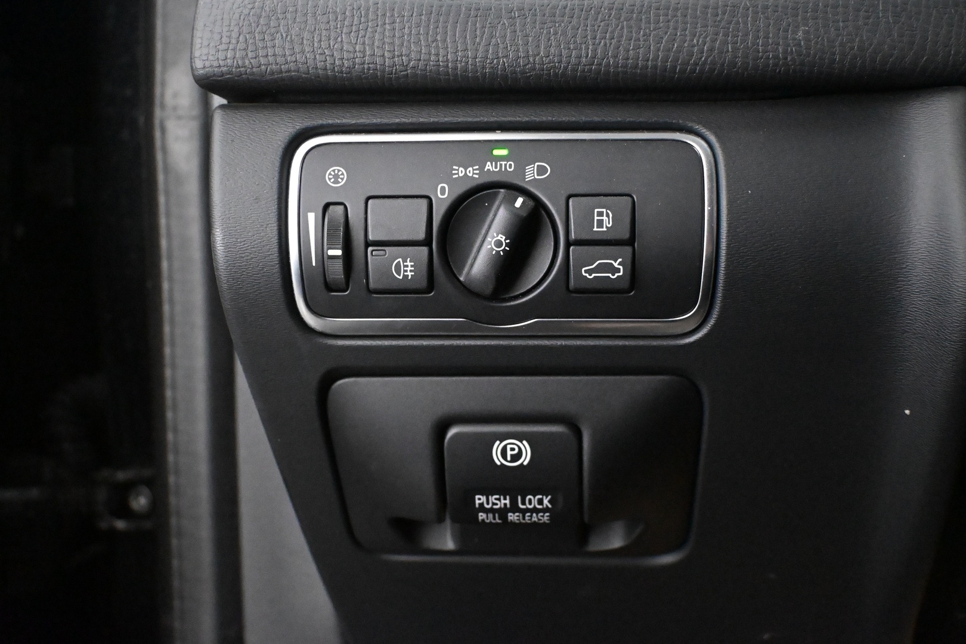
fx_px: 1067
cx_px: 483
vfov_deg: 33.6
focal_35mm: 40
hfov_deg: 48.7
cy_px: 322
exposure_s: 1/60
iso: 12800
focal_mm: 26.5
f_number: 4.5
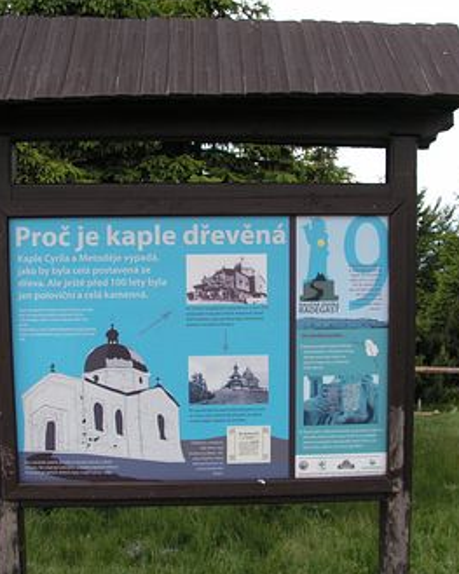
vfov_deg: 38.8
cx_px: 208
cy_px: 287
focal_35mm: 48
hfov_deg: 31.4
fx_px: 815
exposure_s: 1/320
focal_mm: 6
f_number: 3.2
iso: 50
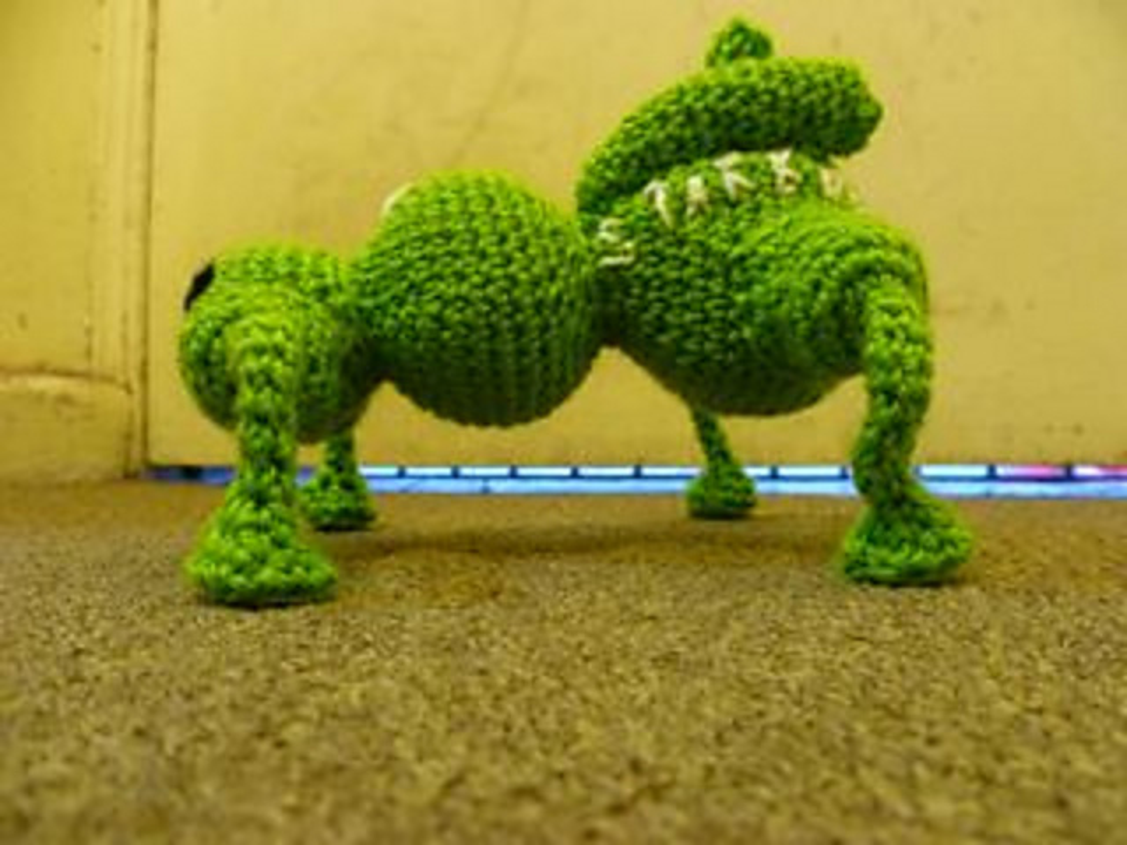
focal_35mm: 28
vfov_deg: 49.7
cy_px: 422
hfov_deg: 63.4
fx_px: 912
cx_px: 564
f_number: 3.3
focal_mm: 5
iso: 400
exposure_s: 1/15
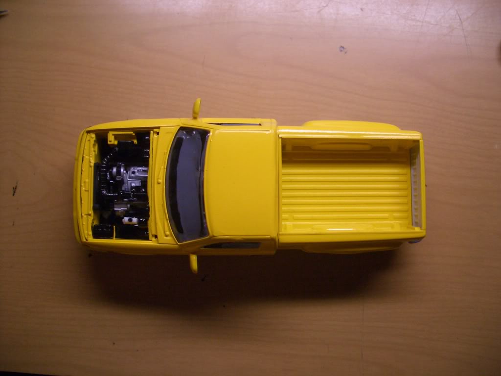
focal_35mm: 35
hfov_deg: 52.6
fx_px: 507
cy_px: 188
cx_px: 250
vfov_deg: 40.7
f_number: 2.6
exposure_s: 1/60
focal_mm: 5.8
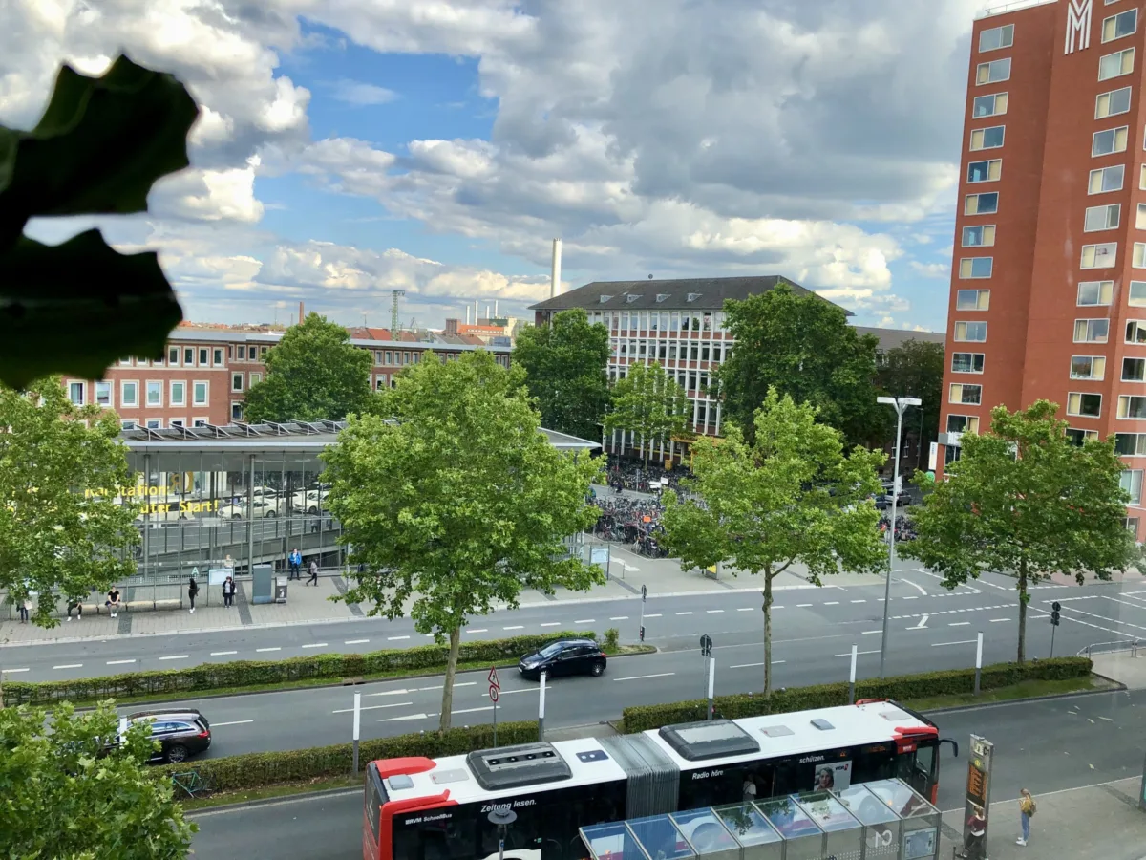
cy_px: 430
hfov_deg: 63.4
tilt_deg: -4.9
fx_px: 927
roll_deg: -2.1
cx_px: 573
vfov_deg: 49.7
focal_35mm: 28
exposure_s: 1/738
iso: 20
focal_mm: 4
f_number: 1.8
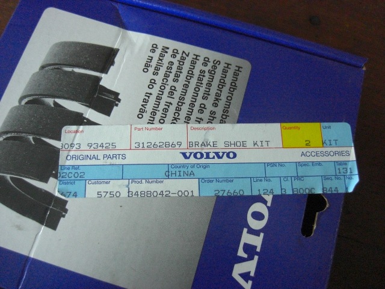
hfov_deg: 49.0
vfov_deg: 37.7
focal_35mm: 38
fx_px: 423
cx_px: 192
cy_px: 144
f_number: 2.8
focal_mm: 7.9
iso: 800
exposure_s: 1/80
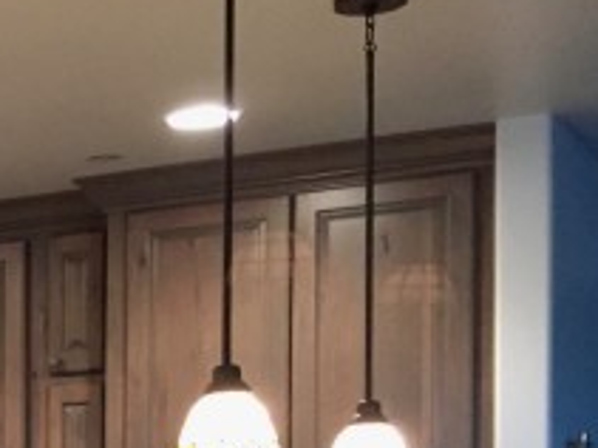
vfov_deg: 12.9
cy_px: 632
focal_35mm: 110
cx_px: -482
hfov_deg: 15.4
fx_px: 1899
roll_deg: +0.5
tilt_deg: -1.5
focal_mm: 4.15
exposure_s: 1/20
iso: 250
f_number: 2.2
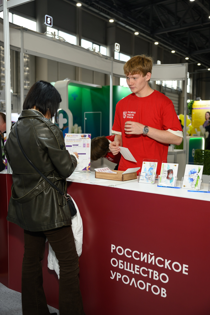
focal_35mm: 35
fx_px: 306
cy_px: 158
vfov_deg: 54.4
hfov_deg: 37.9
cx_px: 105
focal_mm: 35
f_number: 2.8
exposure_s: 1/200
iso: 200
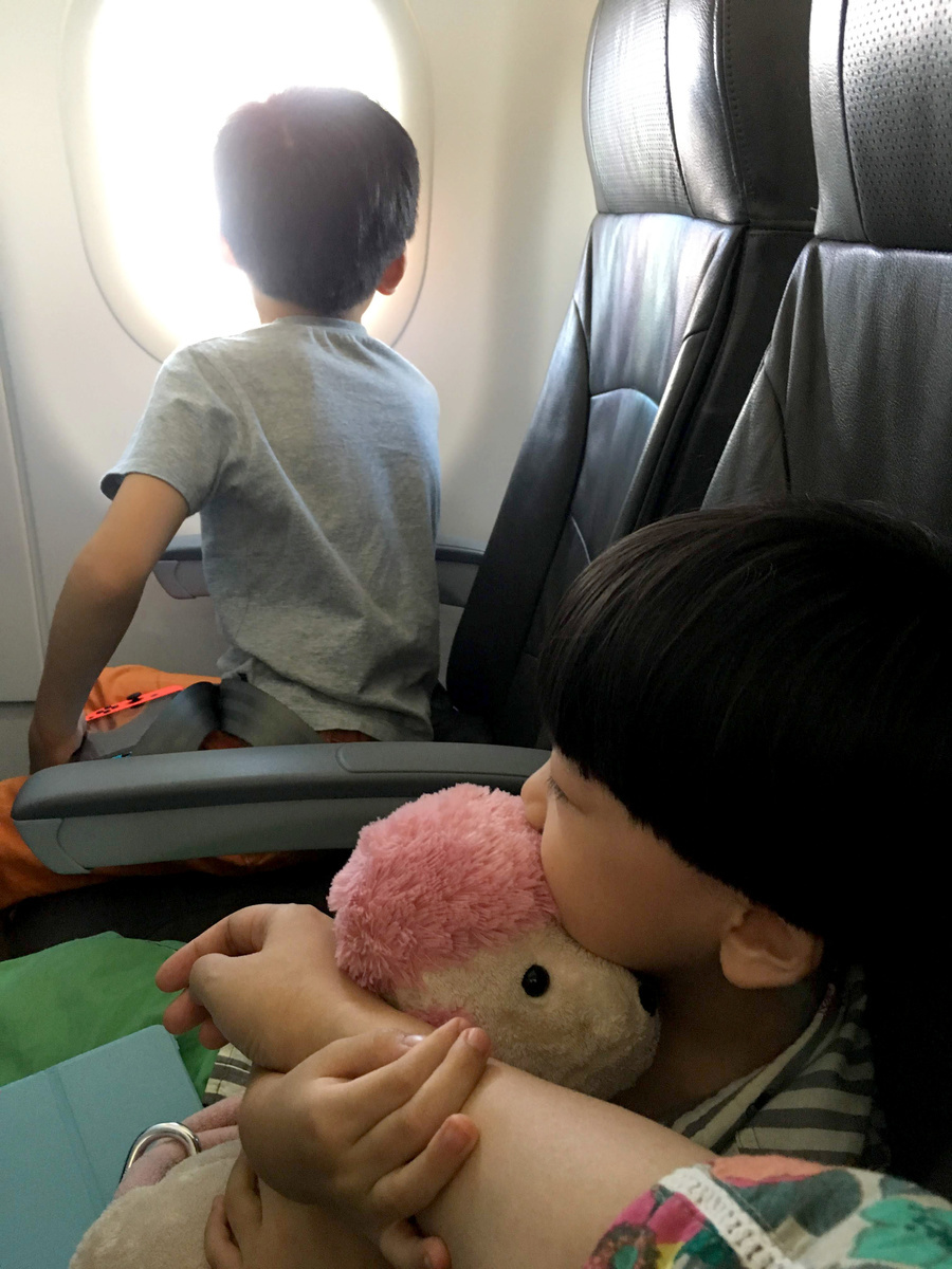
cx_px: 476
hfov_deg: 48.2
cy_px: 634
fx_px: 1063
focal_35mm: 29
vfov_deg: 61.7
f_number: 2.2
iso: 125
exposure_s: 1/30
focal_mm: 4.15
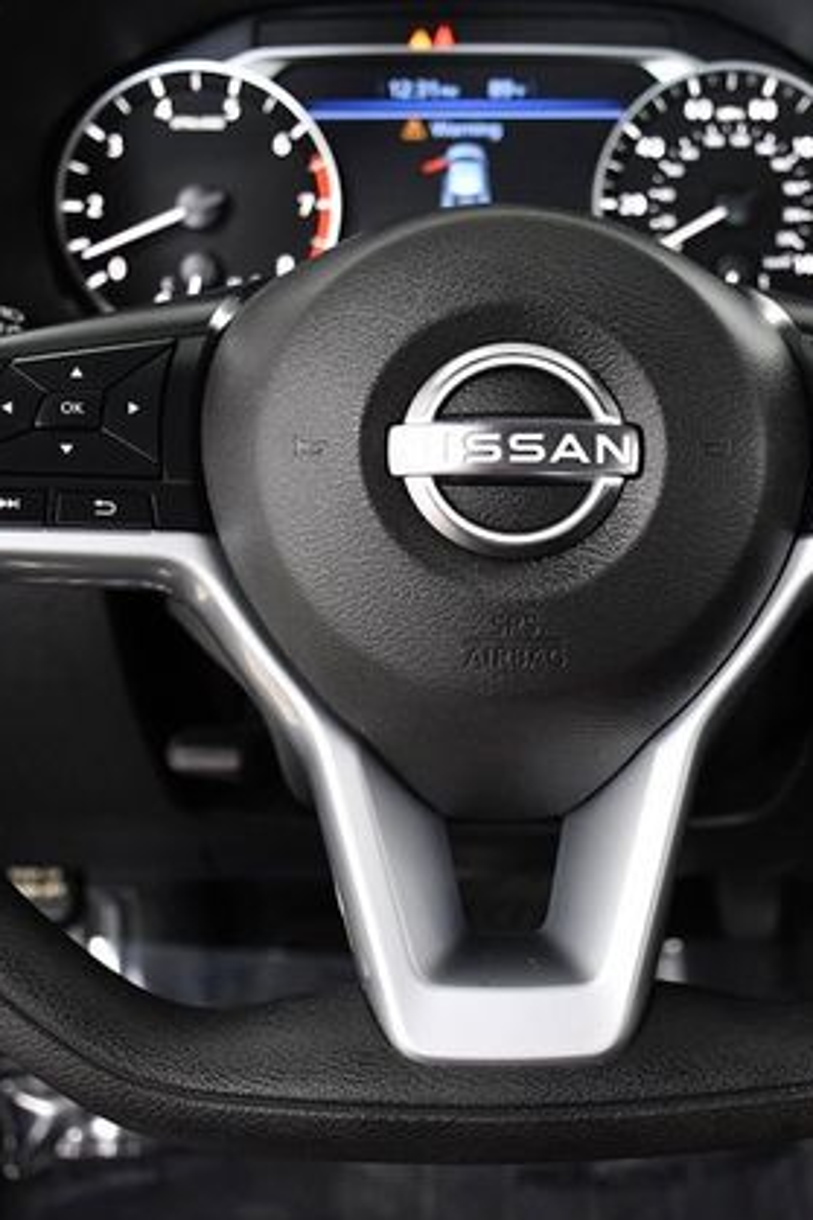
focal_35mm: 52
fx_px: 1763
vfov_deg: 38.2
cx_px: 525
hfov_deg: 25.9
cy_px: 619
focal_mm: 23
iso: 2500
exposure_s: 1/250
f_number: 3.8
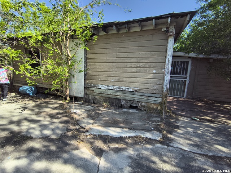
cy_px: 86
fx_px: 80
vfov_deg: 94.5
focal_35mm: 12
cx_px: 116
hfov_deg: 110.5
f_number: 2.2
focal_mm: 2.13
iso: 100
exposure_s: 1/497
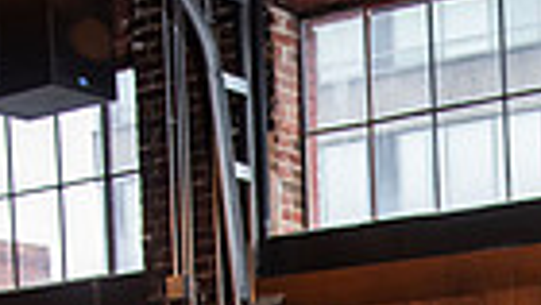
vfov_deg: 10.5
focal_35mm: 104
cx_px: 603
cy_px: 647
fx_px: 1493
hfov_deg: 19.6
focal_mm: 24
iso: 400
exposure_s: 1/160
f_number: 3.2
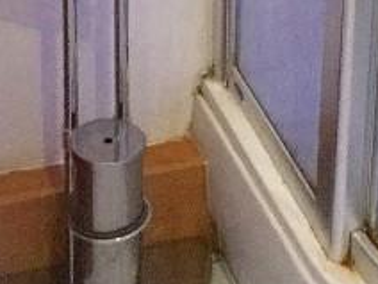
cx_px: 169
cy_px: -157
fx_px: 1638
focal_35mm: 150
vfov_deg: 9.6
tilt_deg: -25.4
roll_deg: -0.8
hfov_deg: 13.2
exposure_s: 1/33
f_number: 2.4
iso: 200
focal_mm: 3.3
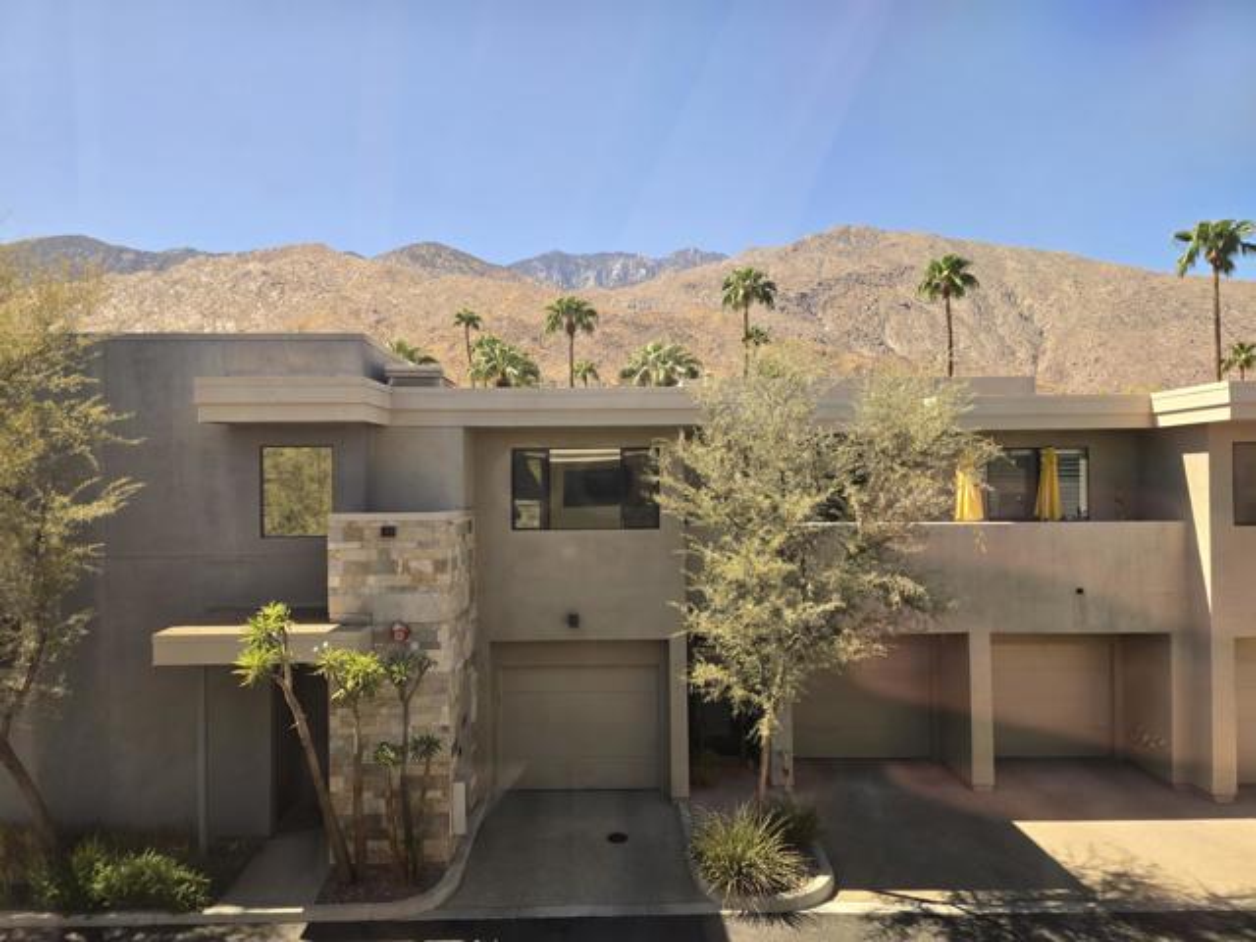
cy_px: 471
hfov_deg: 73.9
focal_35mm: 23
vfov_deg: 58.9
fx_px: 835
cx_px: 628
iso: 25
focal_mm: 6.3
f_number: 1.7
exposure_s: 1/120
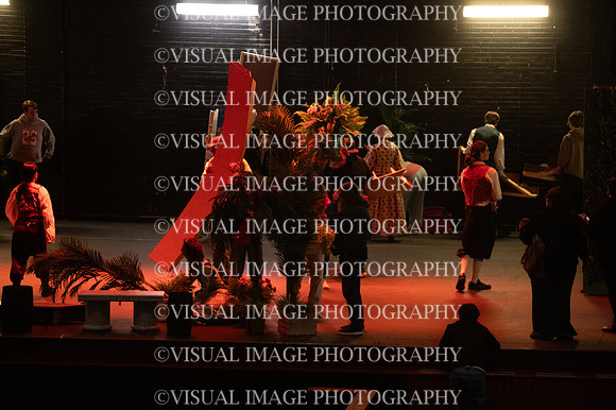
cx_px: 308
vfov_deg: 7.0
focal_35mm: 195
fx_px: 3335
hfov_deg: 10.6
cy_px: 205
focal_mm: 195
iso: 10000
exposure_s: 1/160
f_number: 6.3
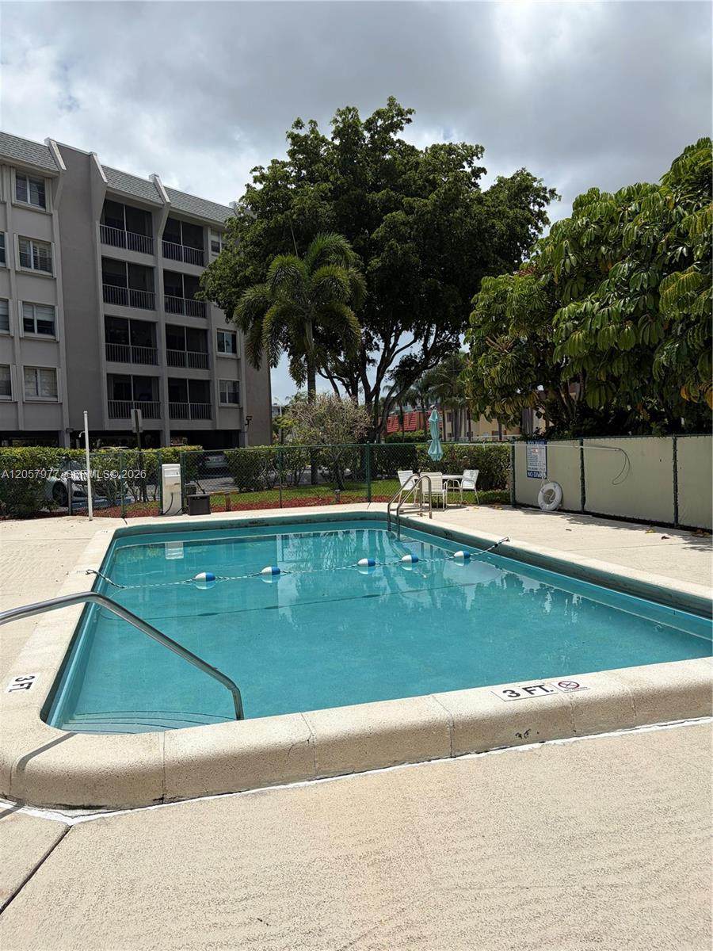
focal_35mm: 26
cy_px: 476
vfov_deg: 67.3
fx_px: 714
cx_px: 356
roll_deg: +2.2
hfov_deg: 53.1
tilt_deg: -1.4
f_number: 1.6
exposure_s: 1/7813
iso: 50
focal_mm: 5.96
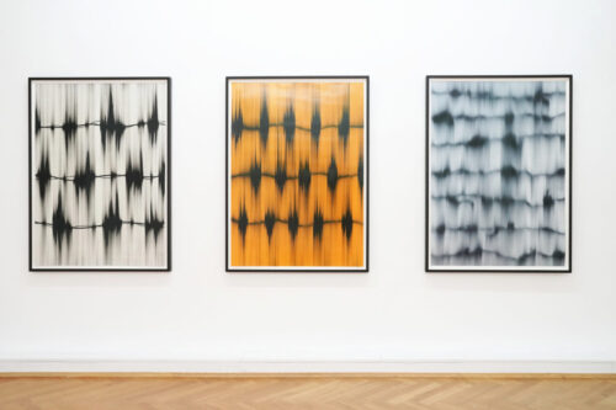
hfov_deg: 54.5
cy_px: 205
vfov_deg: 37.8
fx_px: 599
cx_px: 308
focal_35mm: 35
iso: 3200
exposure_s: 1/40
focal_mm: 35
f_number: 14
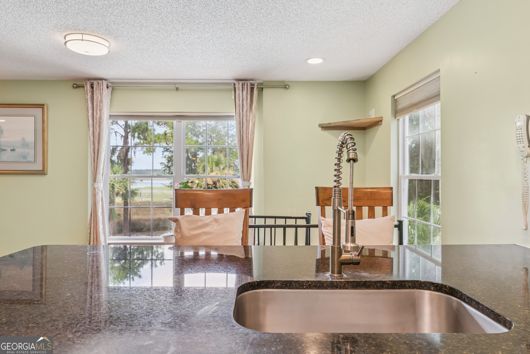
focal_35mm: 23
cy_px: 177
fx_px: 339
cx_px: 265
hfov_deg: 76.1
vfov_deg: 55.1
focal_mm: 23
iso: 250
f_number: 8
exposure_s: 1/25
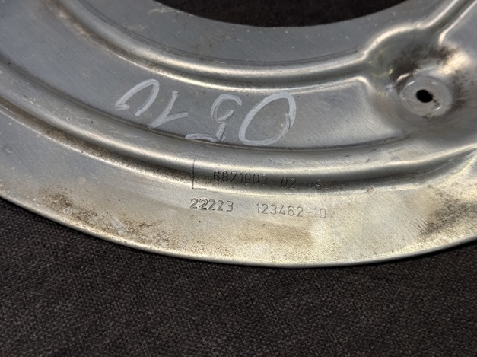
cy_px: 182
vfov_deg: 29.6
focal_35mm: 49
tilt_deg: -49.2
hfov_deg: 38.9
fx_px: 675
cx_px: 241
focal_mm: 6.76
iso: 50
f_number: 1.78
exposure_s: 1/50
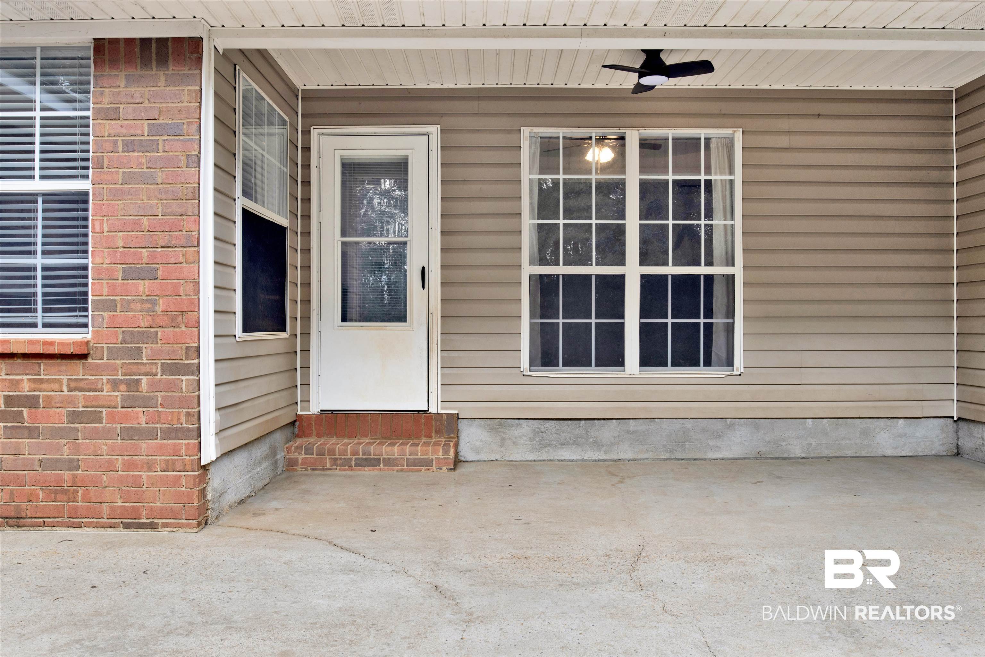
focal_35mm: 31
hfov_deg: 60.3
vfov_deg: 42.3
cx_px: 492
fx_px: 848
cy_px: 328
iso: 200
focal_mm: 31
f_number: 11
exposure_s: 1/20
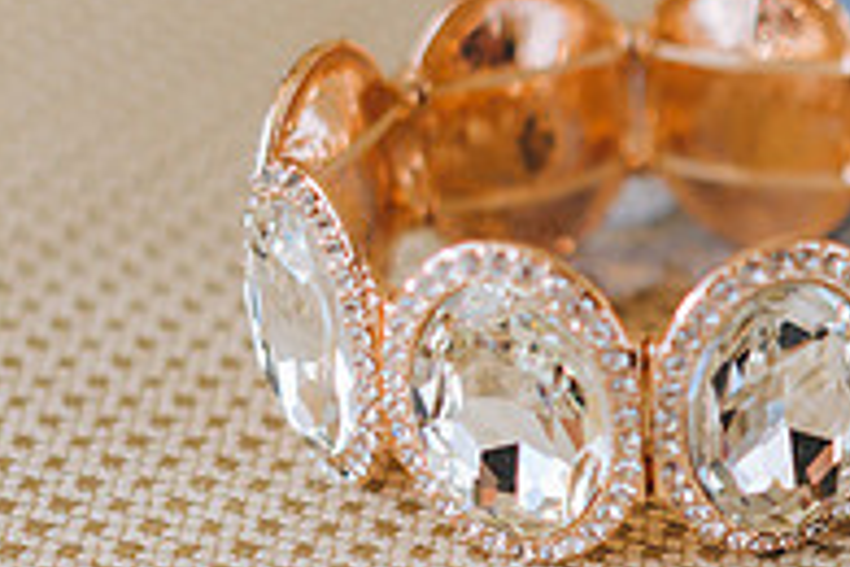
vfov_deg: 8.7
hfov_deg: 12.6
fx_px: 3707
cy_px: 347
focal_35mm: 157
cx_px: 1180
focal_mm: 50
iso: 320
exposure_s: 1/800
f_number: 3.5
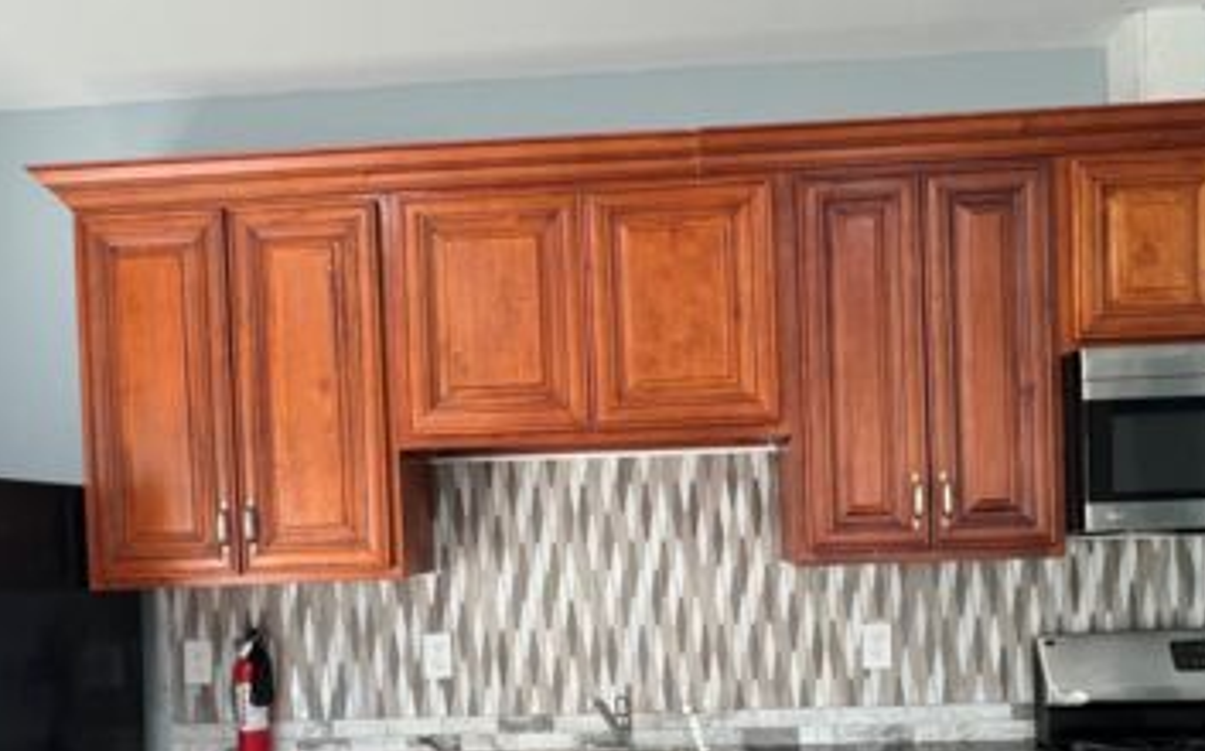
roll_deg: +2.1
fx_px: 820
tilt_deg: -1.7
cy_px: 543
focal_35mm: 25
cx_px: 628
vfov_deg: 47.7
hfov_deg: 72.6
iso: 200
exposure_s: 1/120
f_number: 1.8
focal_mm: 1.57
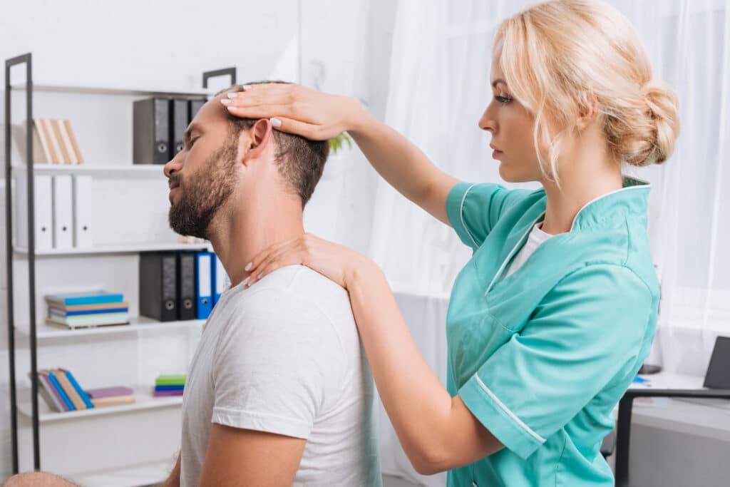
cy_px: 244
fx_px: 1014
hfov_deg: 39.6
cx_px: 365
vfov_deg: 27.0
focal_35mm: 50
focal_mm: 50
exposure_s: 1/200
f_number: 6.3
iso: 100
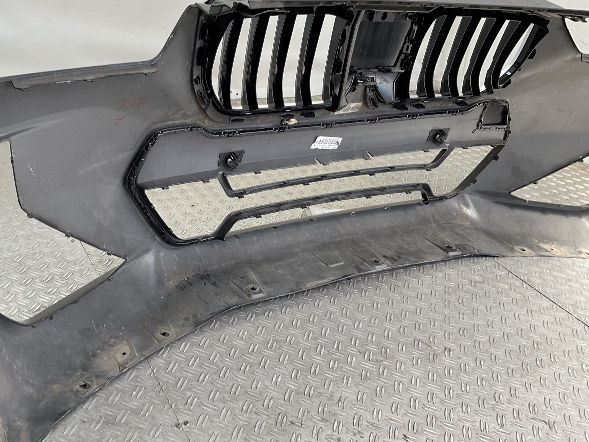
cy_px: 190
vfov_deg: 37.6
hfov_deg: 48.4
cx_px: 211
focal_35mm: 38
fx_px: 647
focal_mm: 3
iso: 16
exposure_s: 1/100
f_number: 1.8
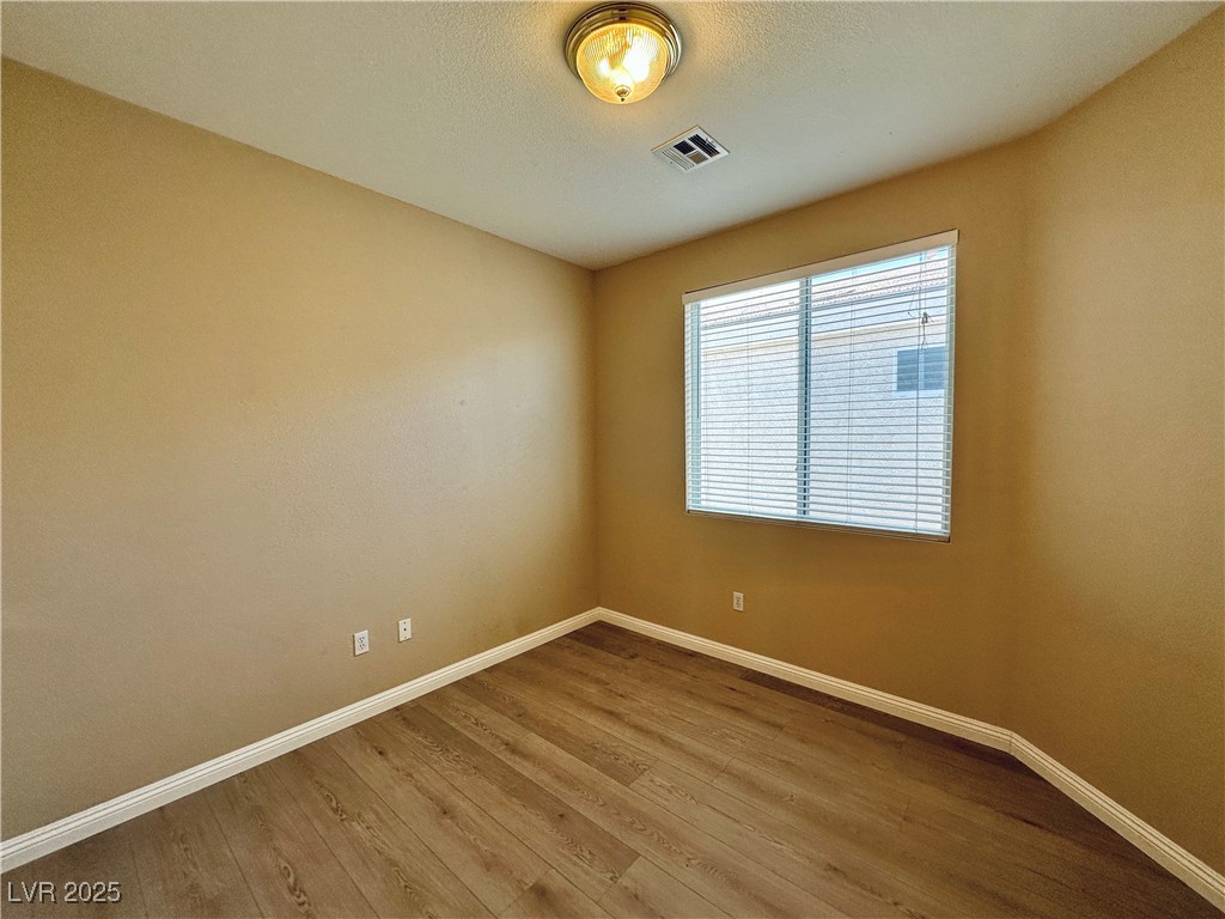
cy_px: 460
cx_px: 612
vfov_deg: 85.7
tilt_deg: -2.2
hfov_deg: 102.1
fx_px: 495
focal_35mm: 14
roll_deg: +1.2
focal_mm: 2.22
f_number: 2.2
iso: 64
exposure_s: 1/120
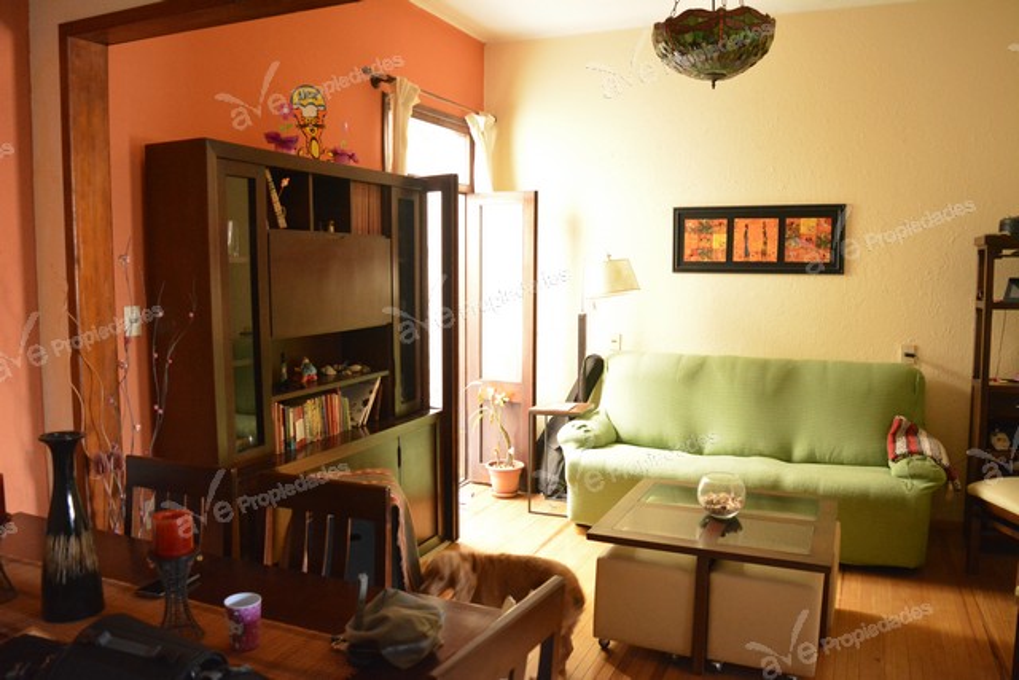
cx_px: 510
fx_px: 764
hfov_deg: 67.4
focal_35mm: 27
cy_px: 340
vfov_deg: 48.0
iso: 4000
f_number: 3.5
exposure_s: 1/15
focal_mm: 18
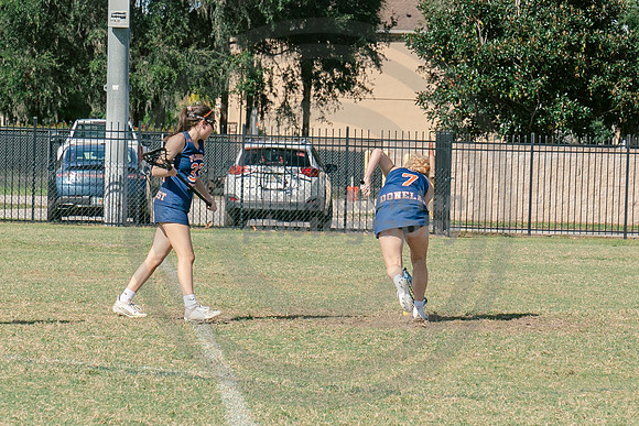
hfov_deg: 9.3
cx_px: 356
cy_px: 218
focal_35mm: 222
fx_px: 3940
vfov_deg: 6.2
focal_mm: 70
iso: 250
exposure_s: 1/1250
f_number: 5.6
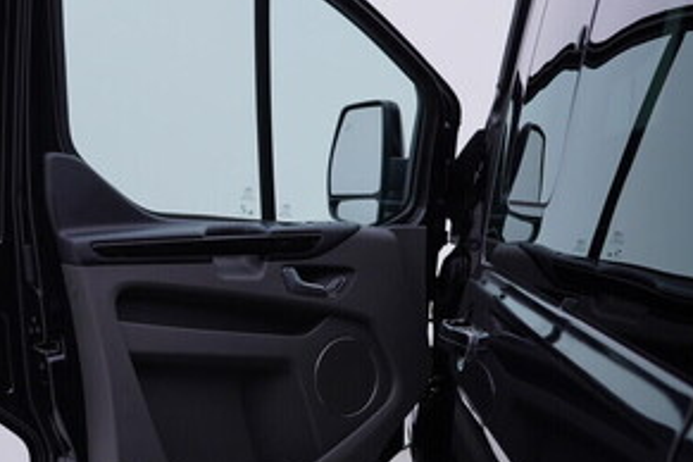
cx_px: 119
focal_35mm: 68
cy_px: 285
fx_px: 1309
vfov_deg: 20.0
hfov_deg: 28.9
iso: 125
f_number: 4
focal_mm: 24
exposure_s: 1/80
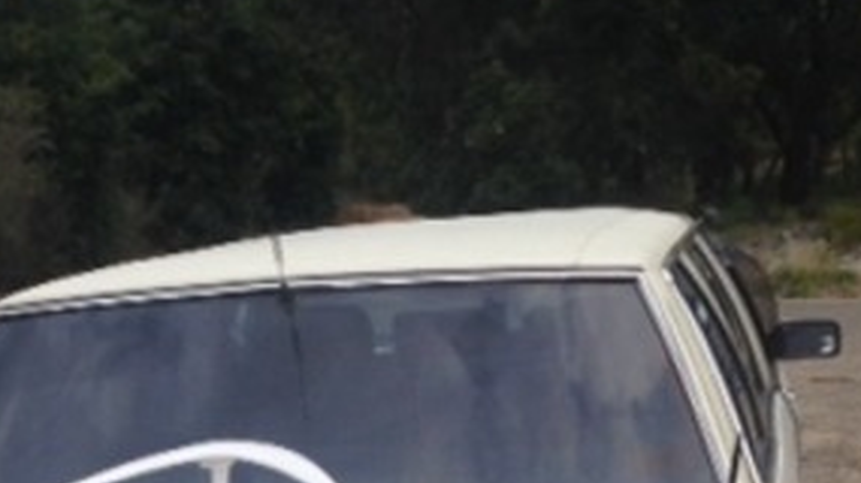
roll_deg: +6.3
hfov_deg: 20.9
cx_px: 178
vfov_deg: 11.5
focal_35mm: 101
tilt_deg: -16.0
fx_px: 2305
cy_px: 721
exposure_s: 1/135
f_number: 2.4
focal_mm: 4.12
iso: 50
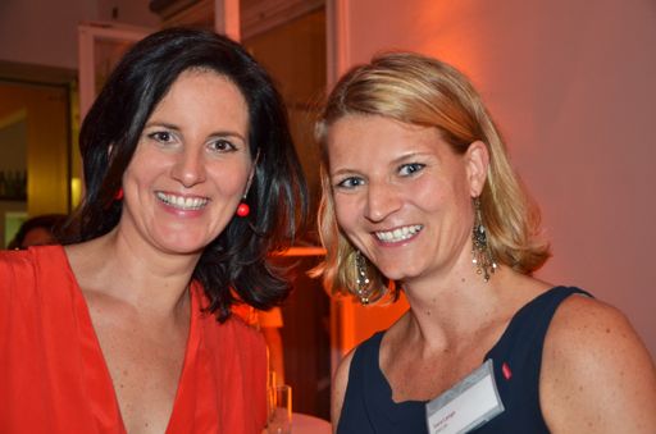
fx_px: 818
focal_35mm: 45
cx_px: 328
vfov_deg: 29.7
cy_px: 217
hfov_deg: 43.7
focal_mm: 30
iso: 800
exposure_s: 1/60
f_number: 4.2
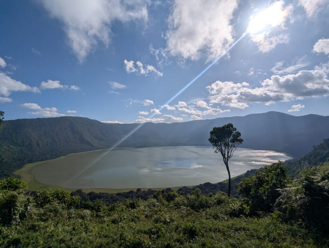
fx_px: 152
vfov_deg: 78.2
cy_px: 124
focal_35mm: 16
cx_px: 164
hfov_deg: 94.4
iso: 48
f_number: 2.2
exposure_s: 1/9259
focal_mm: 2.35
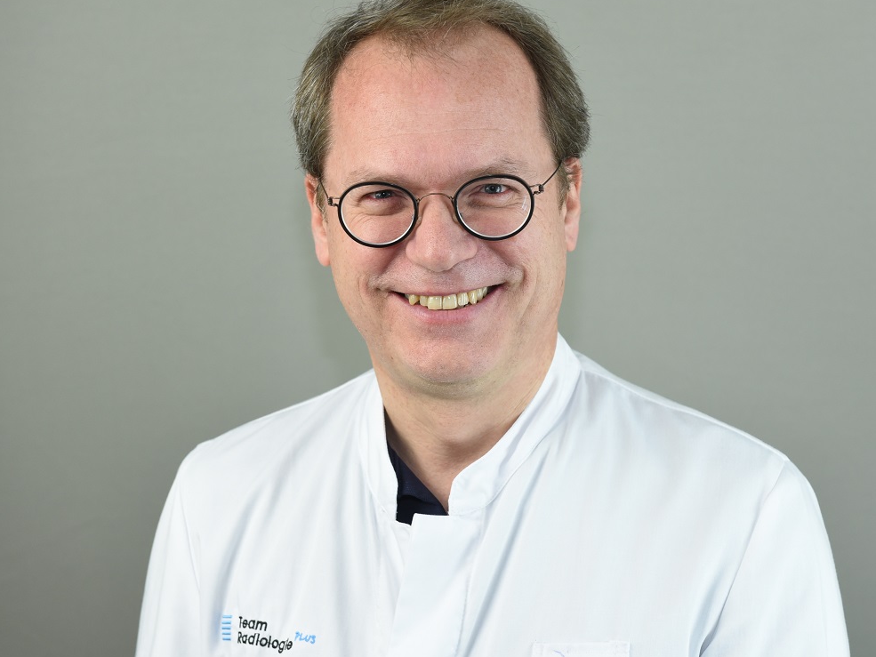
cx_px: 486
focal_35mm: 82
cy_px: 307
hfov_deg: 23.8
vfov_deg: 18.0
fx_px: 2075
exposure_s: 1/200
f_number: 6.3
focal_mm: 70
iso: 1000
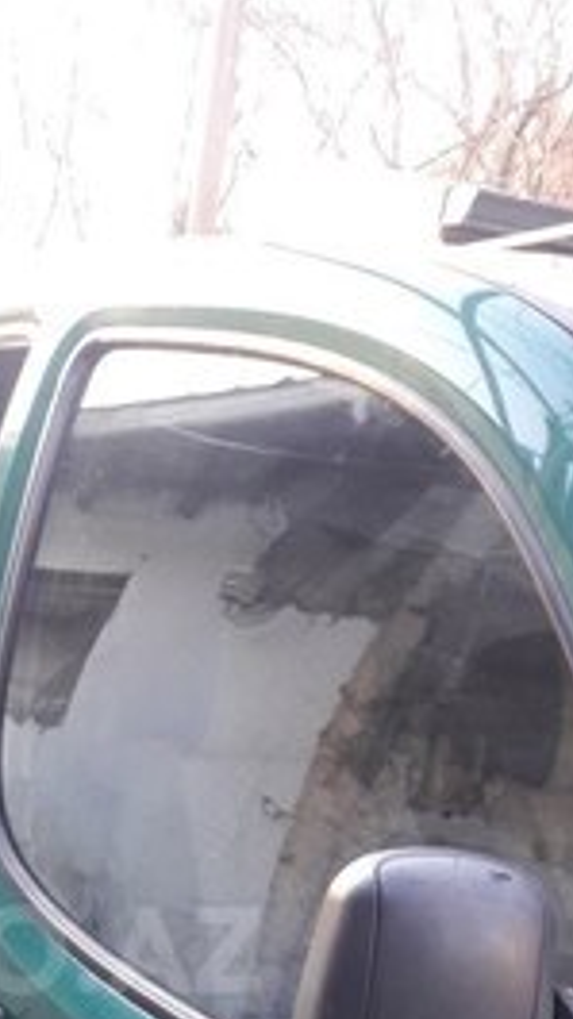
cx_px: -35
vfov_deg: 34.2
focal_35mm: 57
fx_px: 1540
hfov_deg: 20.2
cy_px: 950
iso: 100
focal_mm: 3.7
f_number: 1.9
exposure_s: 1/33
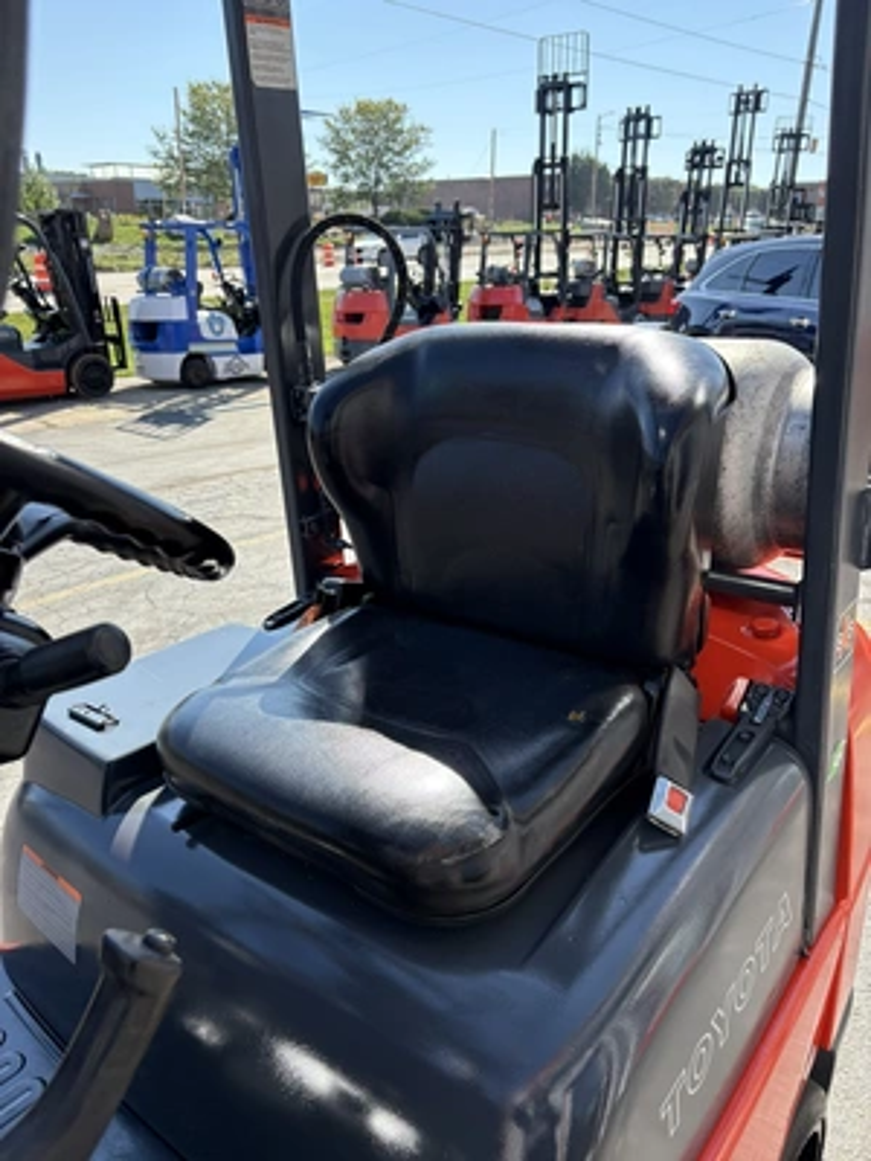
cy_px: 580
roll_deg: +0.0
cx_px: 436
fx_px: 872
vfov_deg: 67.3
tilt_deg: -19.3
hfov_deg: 53.1
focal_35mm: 26
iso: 64
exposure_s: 1/1393
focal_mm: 5.96
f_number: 1.6
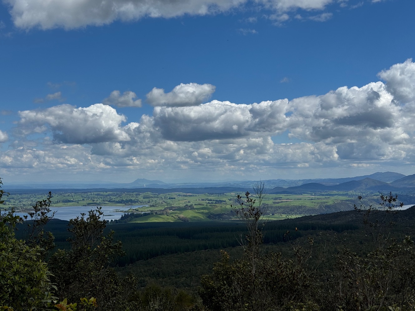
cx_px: 208
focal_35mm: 48
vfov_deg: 30.3
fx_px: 575
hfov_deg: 39.7
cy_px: 156
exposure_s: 1/9009
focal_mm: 6.76
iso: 64
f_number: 1.78
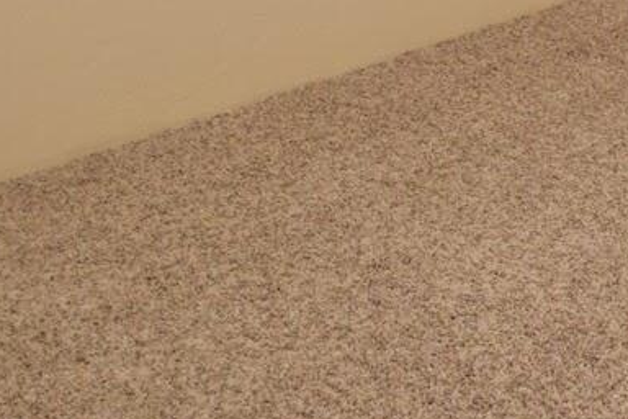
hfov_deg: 17.2
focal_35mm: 90
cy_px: -501
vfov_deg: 12.7
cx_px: 1222
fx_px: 1570
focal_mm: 12
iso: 400
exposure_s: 1/100
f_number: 9
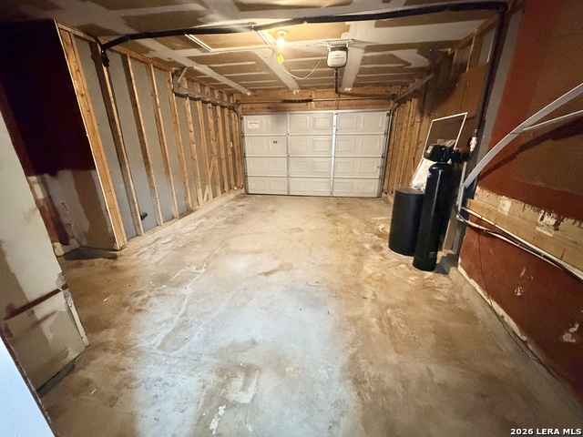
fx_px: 236
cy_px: 218
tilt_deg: -19.9
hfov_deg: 102.1
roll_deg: +1.1
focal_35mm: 14
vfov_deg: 85.7
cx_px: 292
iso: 1250
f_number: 2.2
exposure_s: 1/30
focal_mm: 2.22
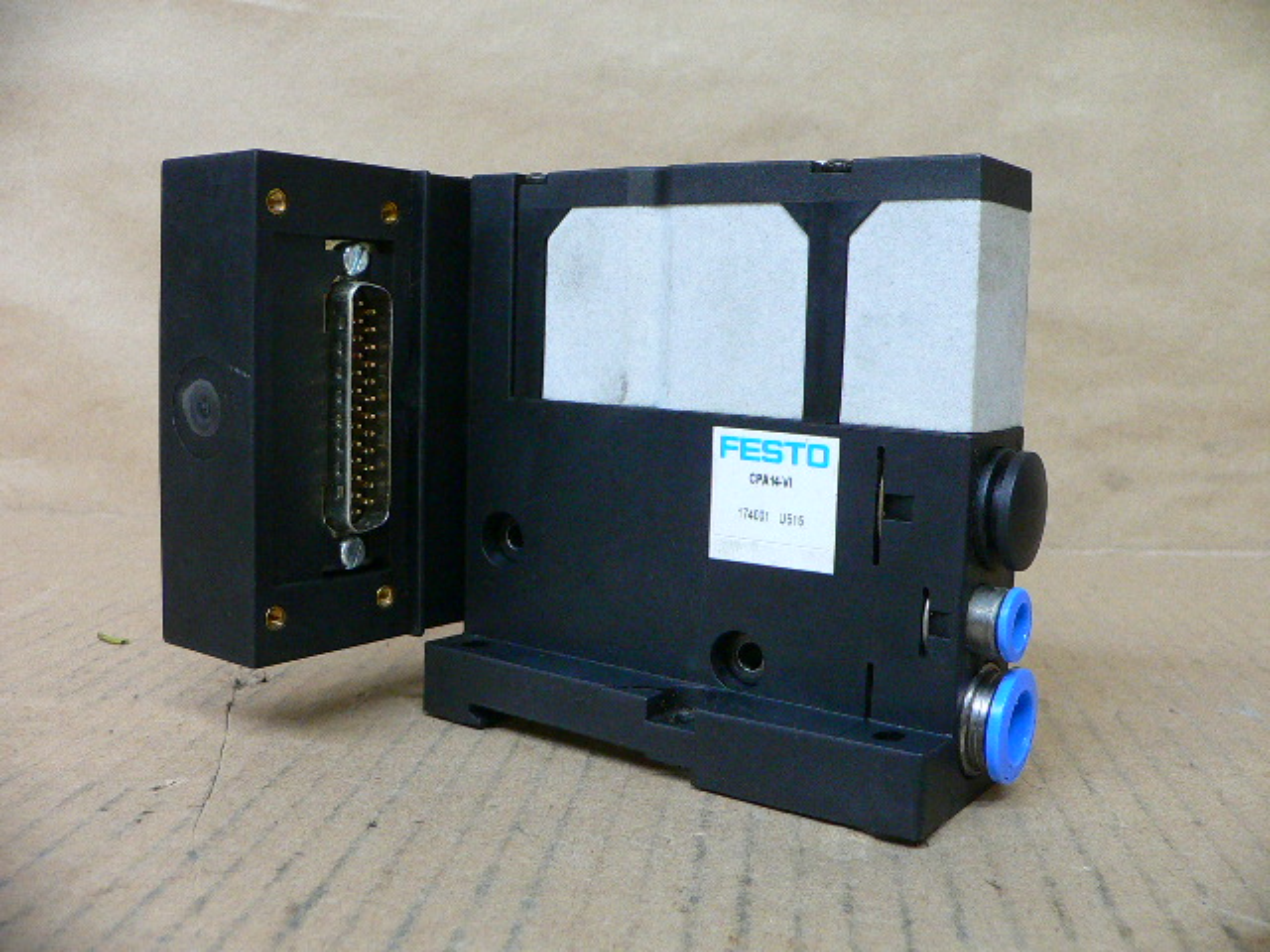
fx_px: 1284
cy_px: 476
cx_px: 635
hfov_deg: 52.6
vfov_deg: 40.7
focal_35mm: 35
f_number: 2.8
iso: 200
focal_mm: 4.6
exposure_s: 1/15
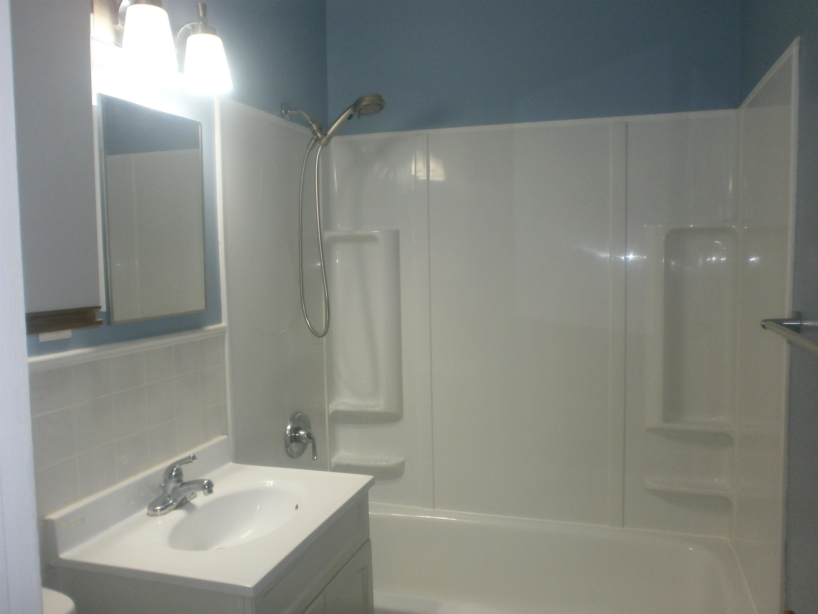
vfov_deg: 51.4
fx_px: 638
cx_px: 409
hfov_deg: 65.3
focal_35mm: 27
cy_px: 307
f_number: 2.9
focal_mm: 4.8
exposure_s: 1/30
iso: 125
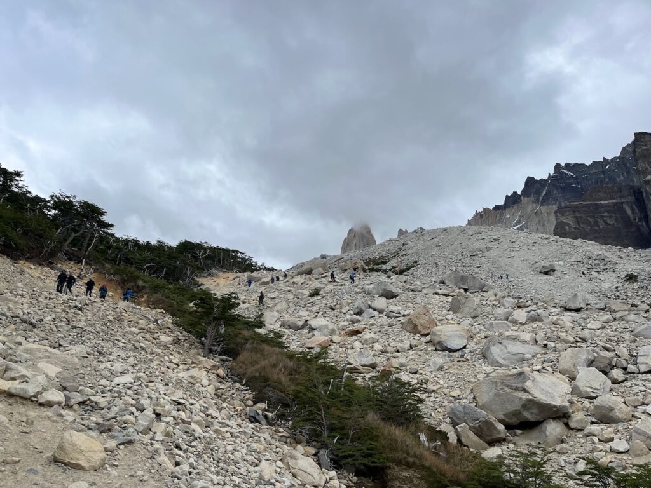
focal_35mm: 26
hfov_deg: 67.3
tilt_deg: +25.9
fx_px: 489
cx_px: 326
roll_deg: +0.1
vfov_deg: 53.1
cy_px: 244
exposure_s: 1/3215
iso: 50
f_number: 1.6
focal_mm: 5.1
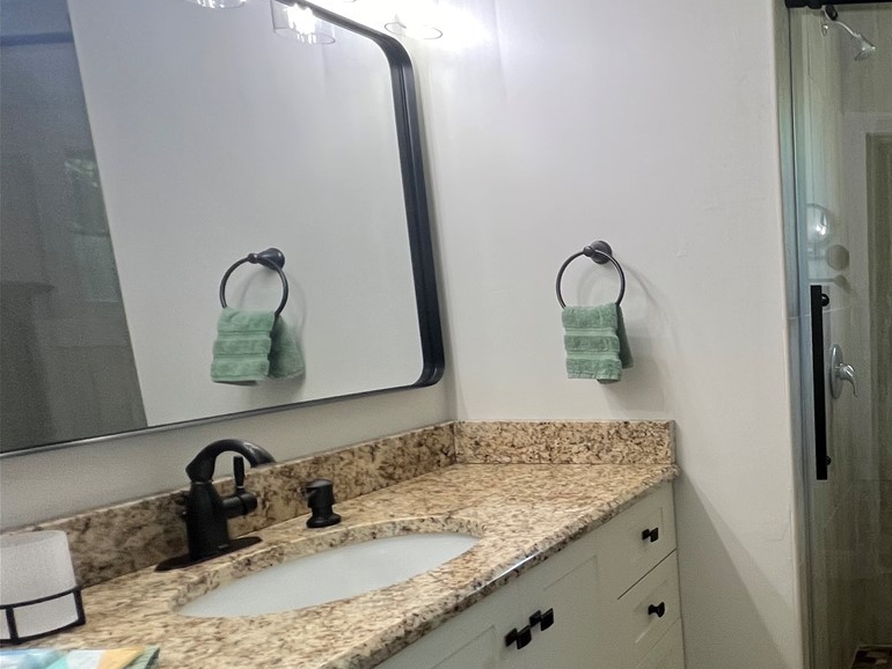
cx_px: 926
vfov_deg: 51.0
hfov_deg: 50.3
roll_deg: +1.4
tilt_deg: -9.7
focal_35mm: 27
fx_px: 696
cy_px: 410
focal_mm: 1.57
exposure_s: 1/120
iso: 160
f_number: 1.8
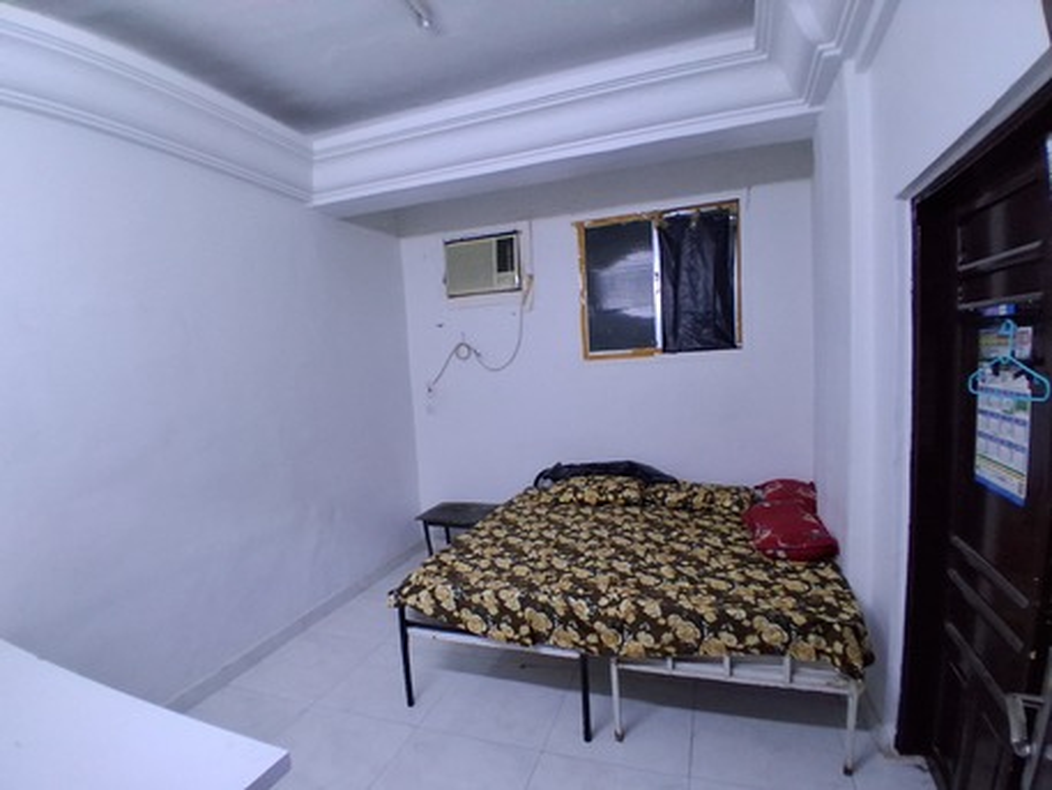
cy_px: 395
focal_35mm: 17
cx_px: 526
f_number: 2.2
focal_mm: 1.4
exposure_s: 1/25
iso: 500
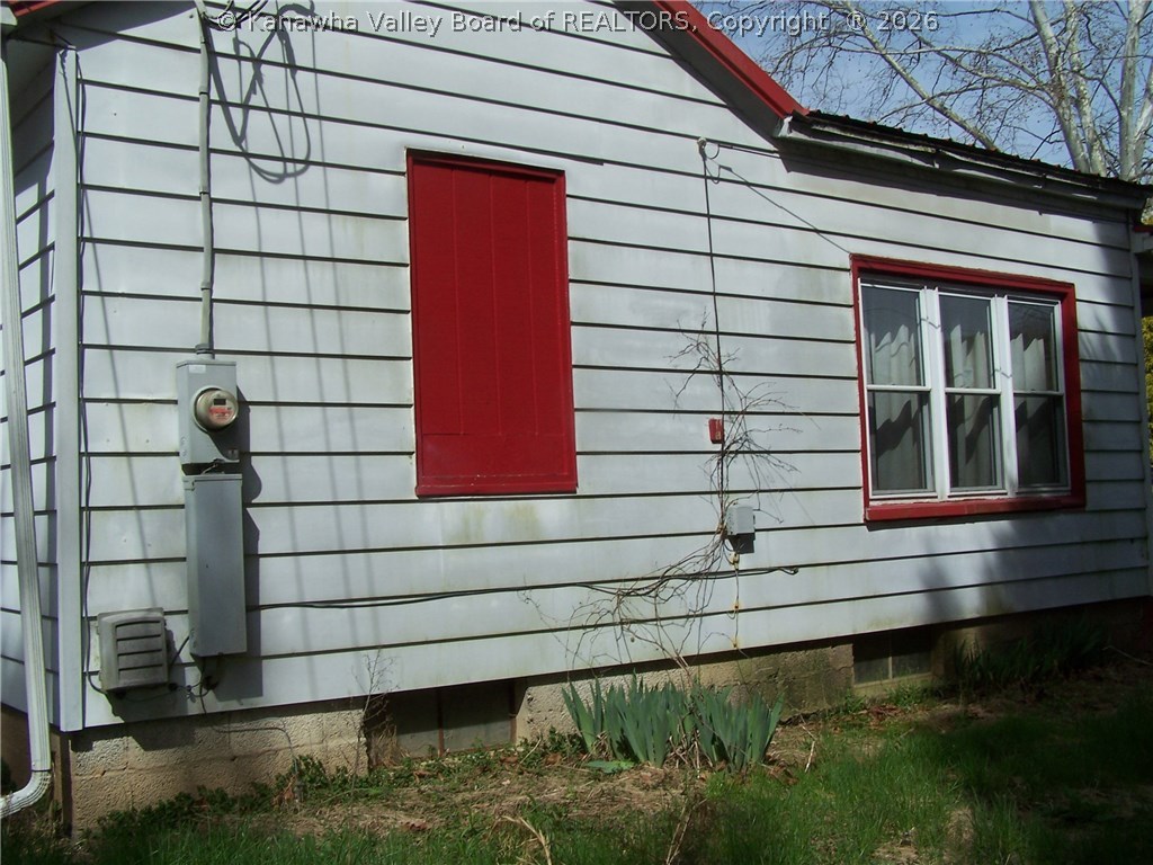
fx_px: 1266
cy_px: 432
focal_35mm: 38
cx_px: 576
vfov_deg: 37.7
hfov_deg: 49.0
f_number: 5.6
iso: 80
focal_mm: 6.3
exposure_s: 1/750
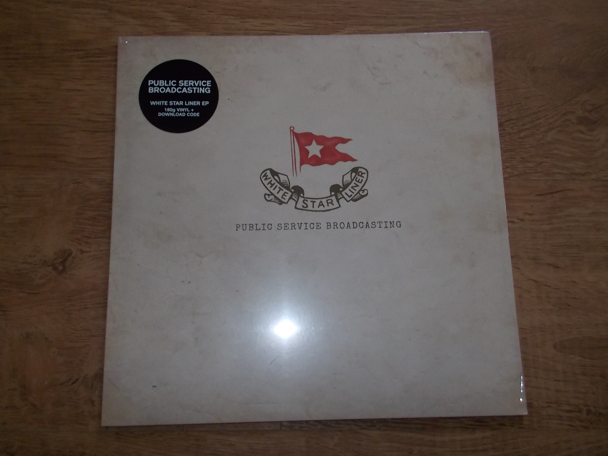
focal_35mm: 29
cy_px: 228
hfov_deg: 61.7
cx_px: 304
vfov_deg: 48.2
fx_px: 509
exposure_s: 1/30
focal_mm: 4.1
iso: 200
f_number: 3.3
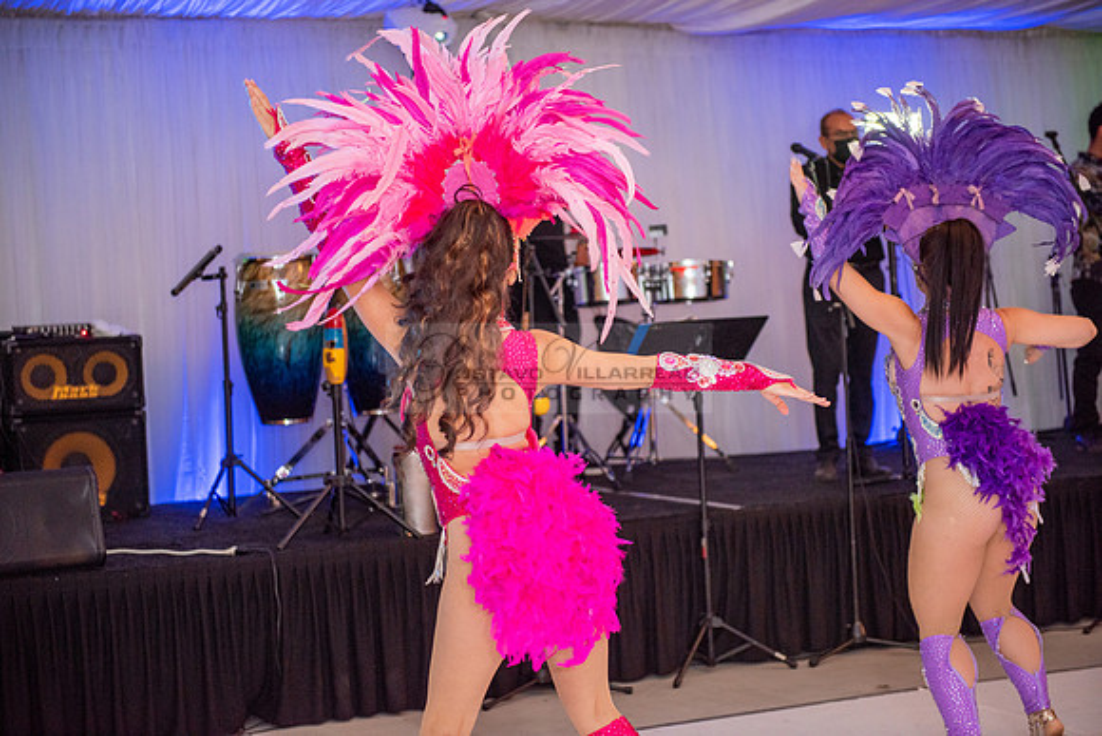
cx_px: 551
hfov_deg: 28.8
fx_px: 2143
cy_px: 368
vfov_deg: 19.5
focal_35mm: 70
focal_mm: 70
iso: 1000
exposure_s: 1/160
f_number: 2.8
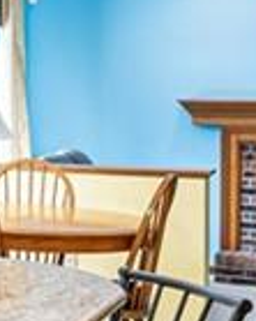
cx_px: -344
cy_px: 126
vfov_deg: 19.7
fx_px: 920
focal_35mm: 97
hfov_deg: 12.6
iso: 2500
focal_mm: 14
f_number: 8
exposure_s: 1/200
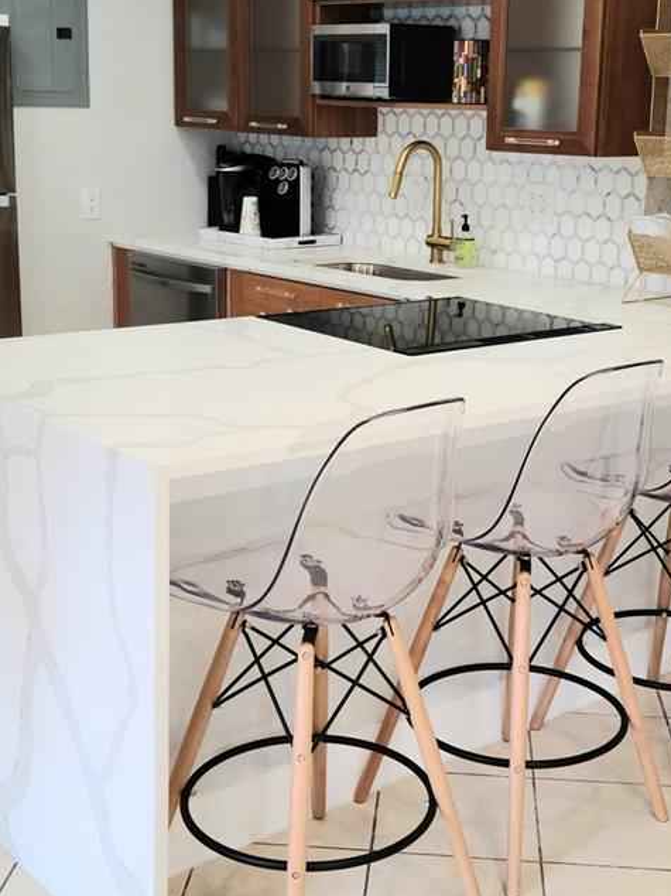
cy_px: 414
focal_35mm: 53
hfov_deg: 27.5
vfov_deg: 36.2
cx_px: 376
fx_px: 1371
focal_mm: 5.9
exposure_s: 1/59.2
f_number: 2
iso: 125
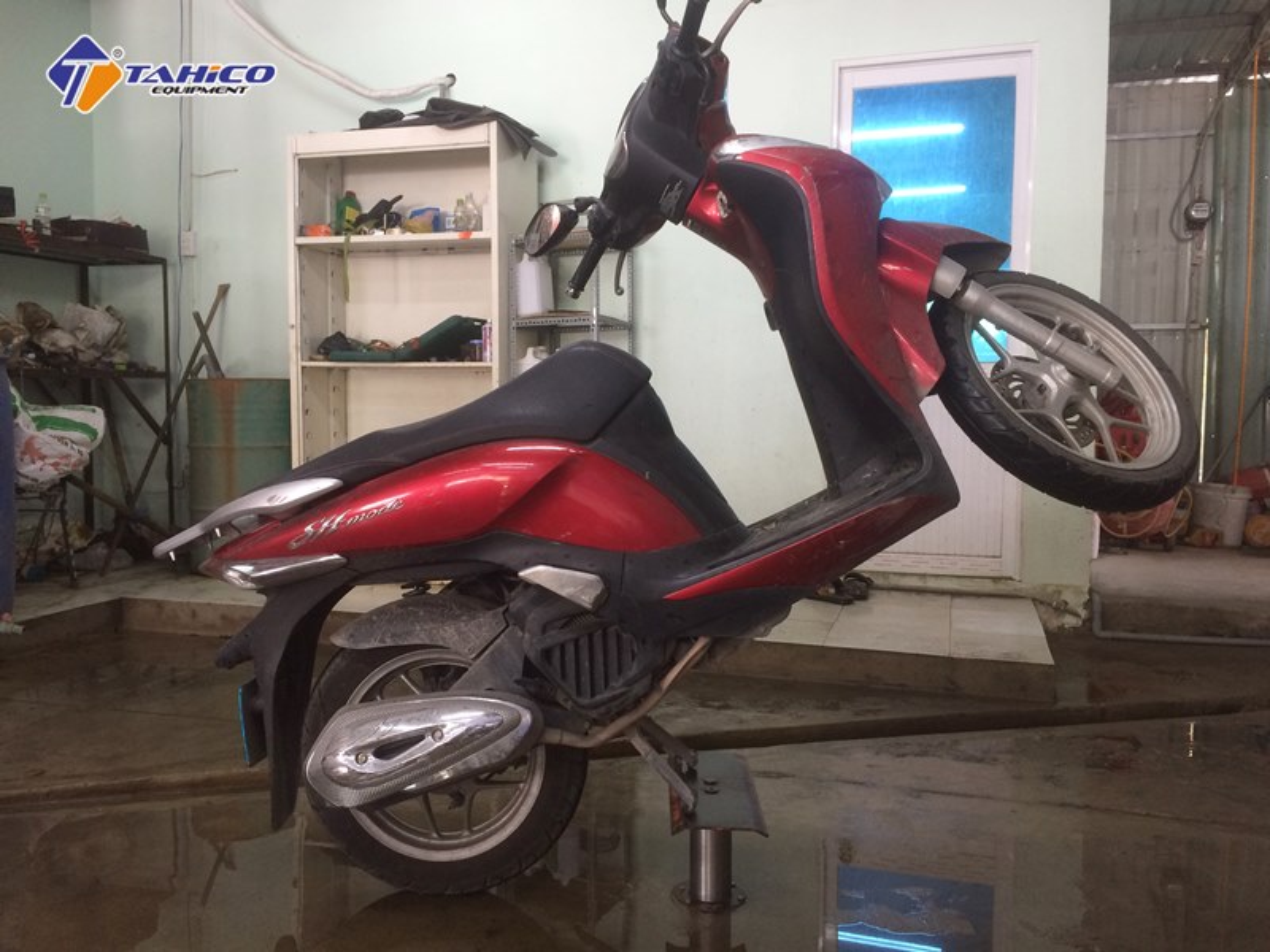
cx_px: 635
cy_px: 476
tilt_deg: -3.2
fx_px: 1064
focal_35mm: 29
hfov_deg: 61.7
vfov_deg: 48.2
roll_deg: -0.8
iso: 100
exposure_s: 1/33
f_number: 2.2
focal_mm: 4.15
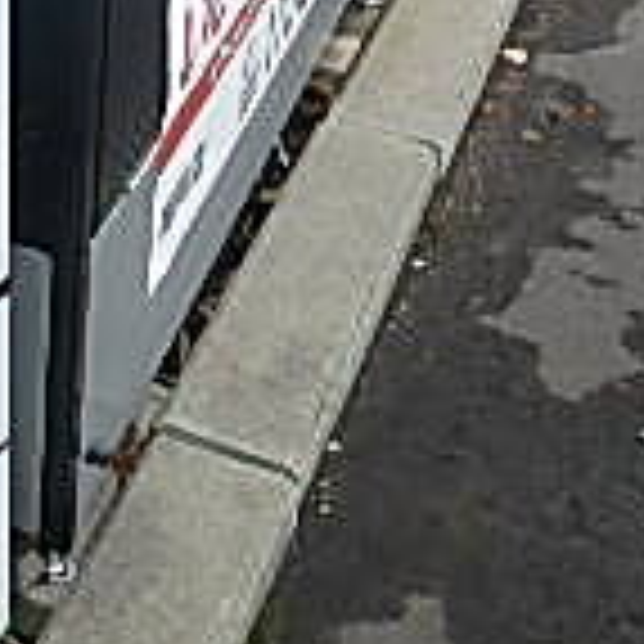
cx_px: -194
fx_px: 1747
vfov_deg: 19.3
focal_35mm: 83
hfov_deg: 19.3
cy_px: -194
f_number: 3.5
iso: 125
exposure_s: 1/250
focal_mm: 3.7
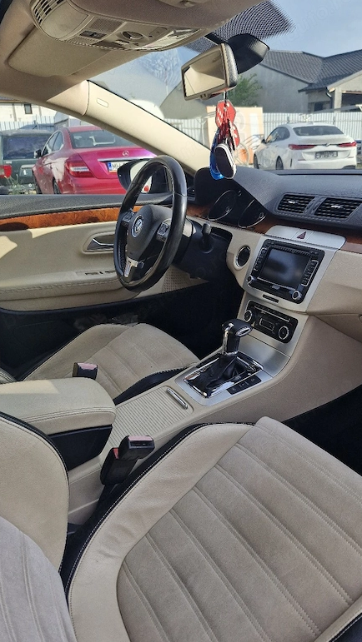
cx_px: 218
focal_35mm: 26
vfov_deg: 71.9
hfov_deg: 44.2
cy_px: 310
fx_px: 443
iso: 50
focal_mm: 5.54
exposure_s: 1/625
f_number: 1.8
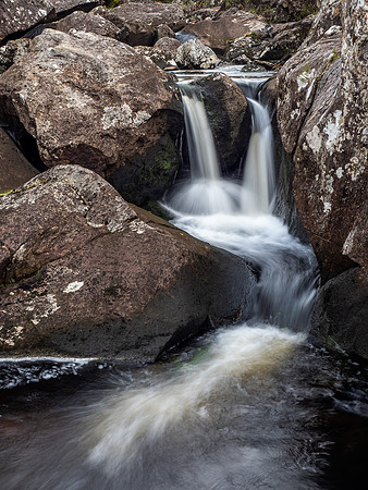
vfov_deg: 32.2
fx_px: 850
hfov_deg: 24.4
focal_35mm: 60
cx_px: 184
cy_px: 245
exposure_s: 1/1.25
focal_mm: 30
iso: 200
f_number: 7.1
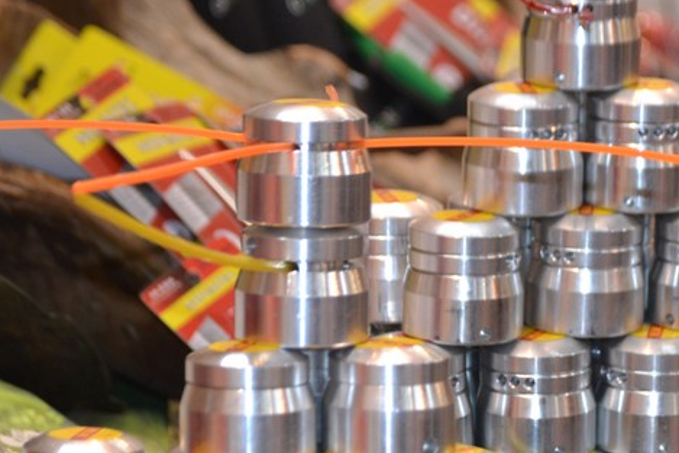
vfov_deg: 6.4
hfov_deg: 9.5
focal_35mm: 216
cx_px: 550
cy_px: 410
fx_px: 4075
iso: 800
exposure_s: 1/60
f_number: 4.2
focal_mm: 66
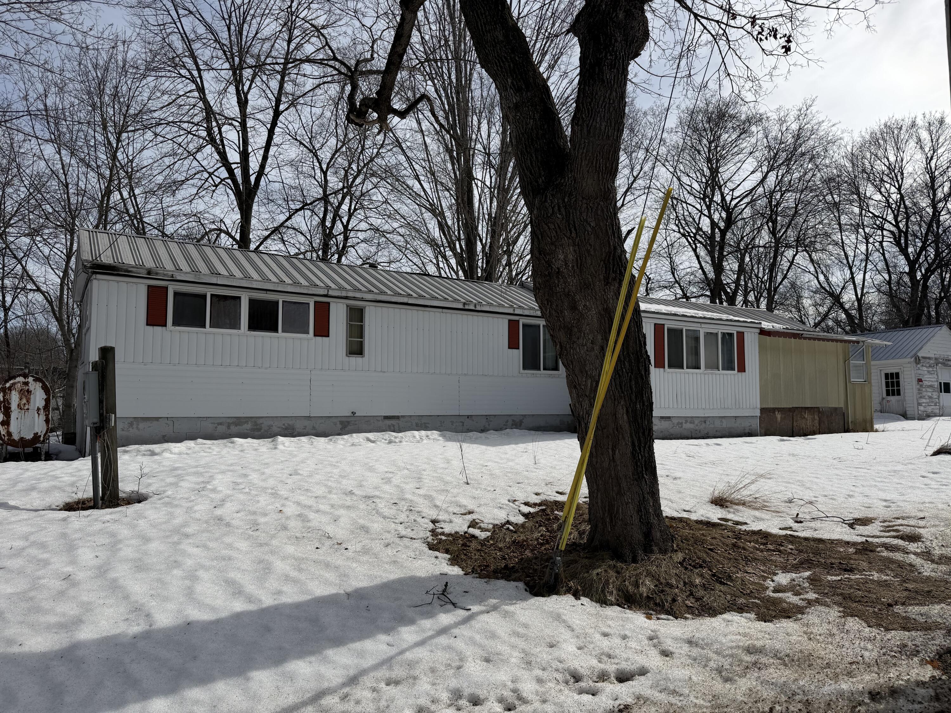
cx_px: 476
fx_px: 659
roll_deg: -0.8
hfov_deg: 71.6
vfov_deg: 56.8
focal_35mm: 24
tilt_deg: +3.2
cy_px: 356
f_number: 1.78
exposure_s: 1/10309
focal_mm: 6.76
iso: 80
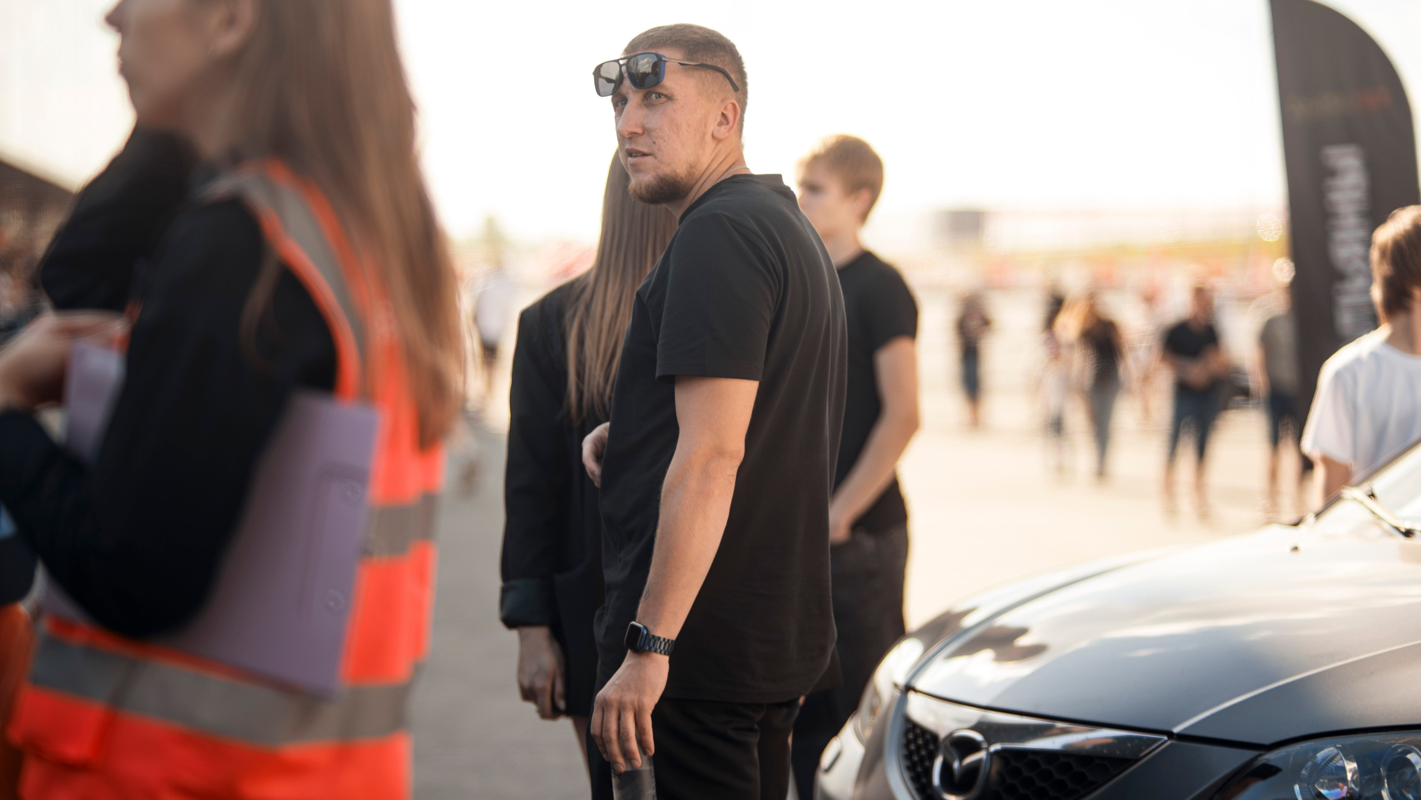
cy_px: 400
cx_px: 710
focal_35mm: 89
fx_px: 3355
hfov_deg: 23.9
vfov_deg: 13.6
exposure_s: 1/125
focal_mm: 85
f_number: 1.8
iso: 320
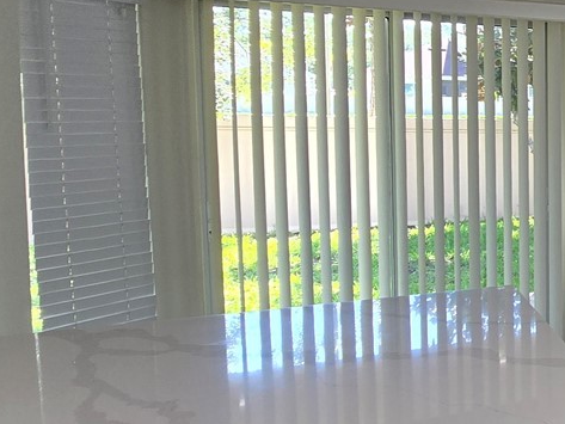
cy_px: 149
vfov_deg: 32.7
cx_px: 830
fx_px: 718
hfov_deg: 28.9
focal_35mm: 44
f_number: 2.2
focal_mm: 2.2
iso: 64
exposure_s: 1/60
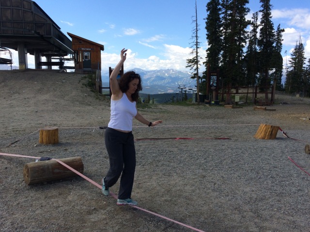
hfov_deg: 61.7
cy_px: 116
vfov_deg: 48.2
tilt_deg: -10.5
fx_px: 260
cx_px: 155
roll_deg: +0.5
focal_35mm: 29
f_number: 2.2
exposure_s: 1/1244
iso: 32
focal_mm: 4.15
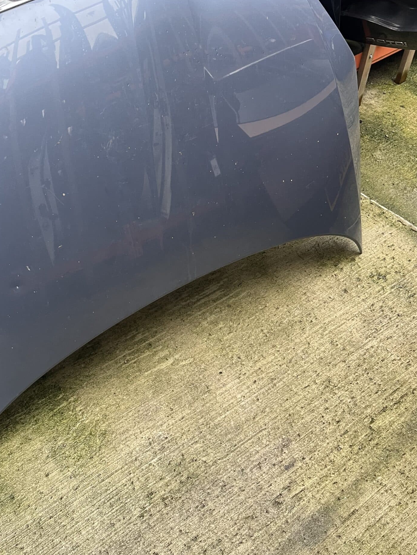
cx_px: 155
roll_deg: +0.6
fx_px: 578
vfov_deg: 50.7
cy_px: 198
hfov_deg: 39.4
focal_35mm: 36
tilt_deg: -42.3
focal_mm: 5.1
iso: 125
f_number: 1.6
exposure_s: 1/93
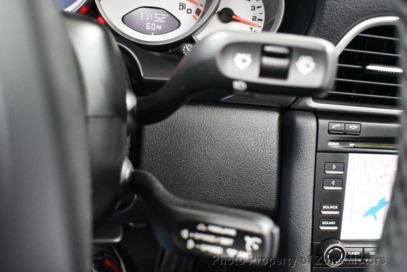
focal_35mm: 36
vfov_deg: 36.9
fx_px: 407
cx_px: 204
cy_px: 136
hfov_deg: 53.1
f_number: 3.5
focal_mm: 18
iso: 6400
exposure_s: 1/60
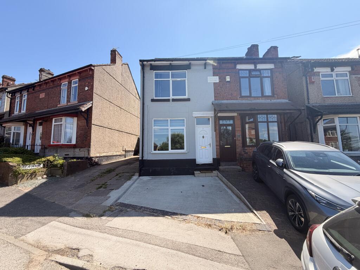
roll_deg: +0.3
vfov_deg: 85.7
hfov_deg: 102.1
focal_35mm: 14
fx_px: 146
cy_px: 135
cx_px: 180
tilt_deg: +9.1
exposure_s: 1/770
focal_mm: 2.22
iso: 40
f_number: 2.2
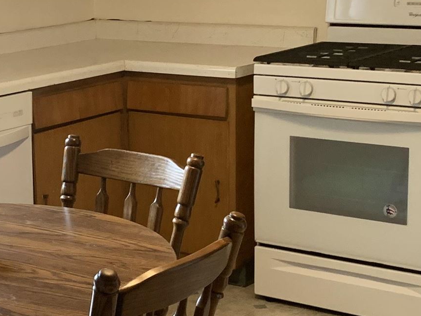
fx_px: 1131
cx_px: 121
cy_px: 175
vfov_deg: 15.9
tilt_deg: -12.5
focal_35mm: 93
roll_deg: +1.9
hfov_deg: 21.0
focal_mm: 4.25
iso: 160
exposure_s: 1/60
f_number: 1.8
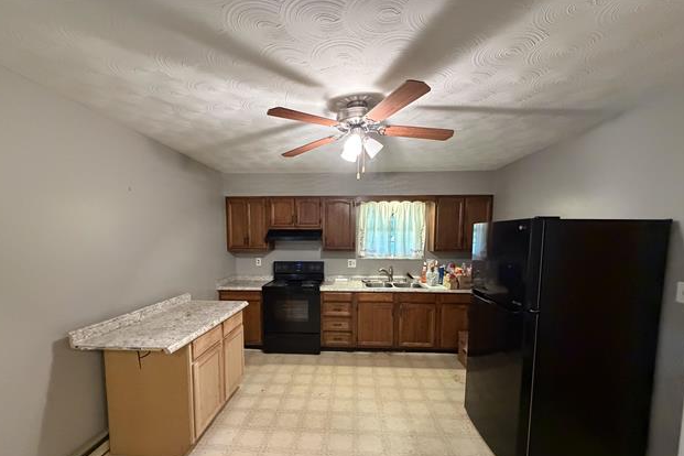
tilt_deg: -4.6
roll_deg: +1.0
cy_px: 260
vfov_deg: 76.9
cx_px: 338
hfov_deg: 100.4
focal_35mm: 15
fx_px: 285
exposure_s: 1/60
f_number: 2.2
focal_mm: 2.22
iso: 1000
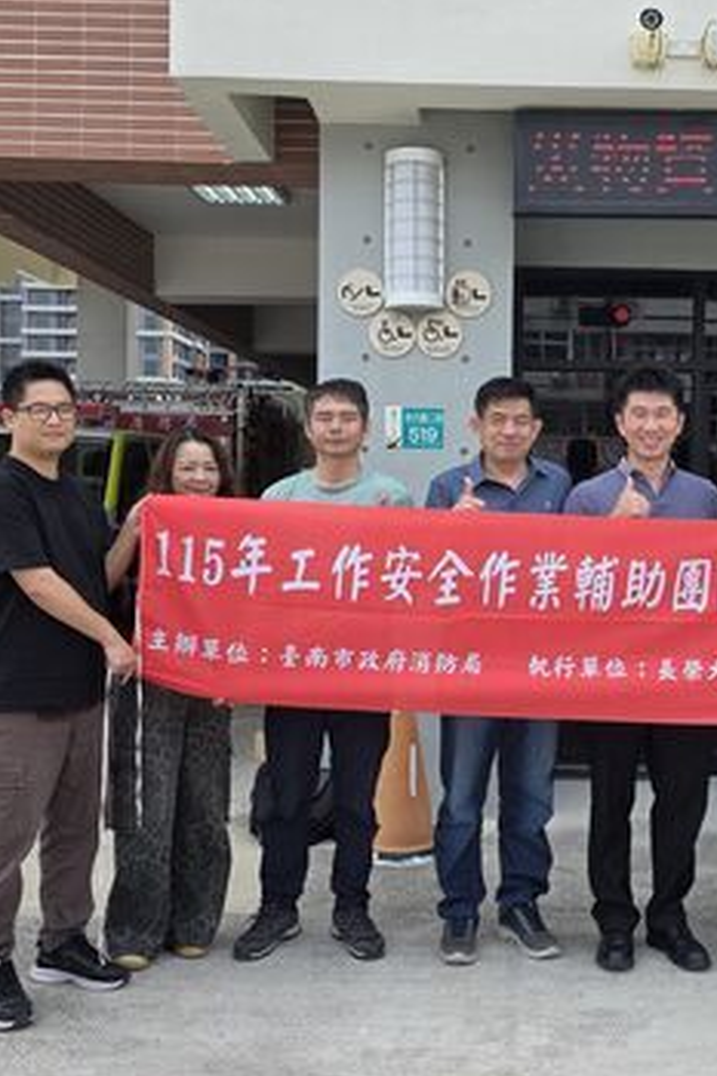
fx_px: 1226
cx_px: 517
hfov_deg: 32.1
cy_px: 504
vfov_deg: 47.4
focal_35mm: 41
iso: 80
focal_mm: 6.3
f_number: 1.7
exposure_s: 1/2882
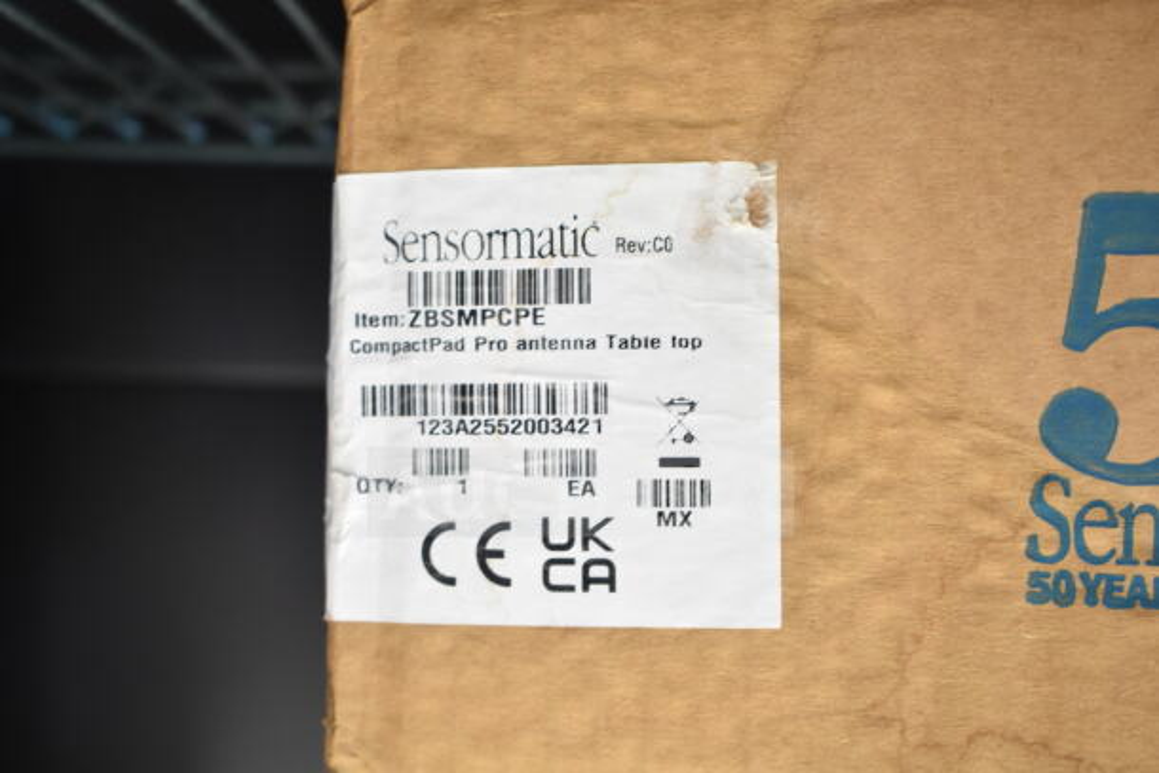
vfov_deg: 23.8
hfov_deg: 35.0
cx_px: 580
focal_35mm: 57
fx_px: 1835
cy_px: 386
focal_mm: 38
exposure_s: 1/60
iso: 1800
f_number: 4.8
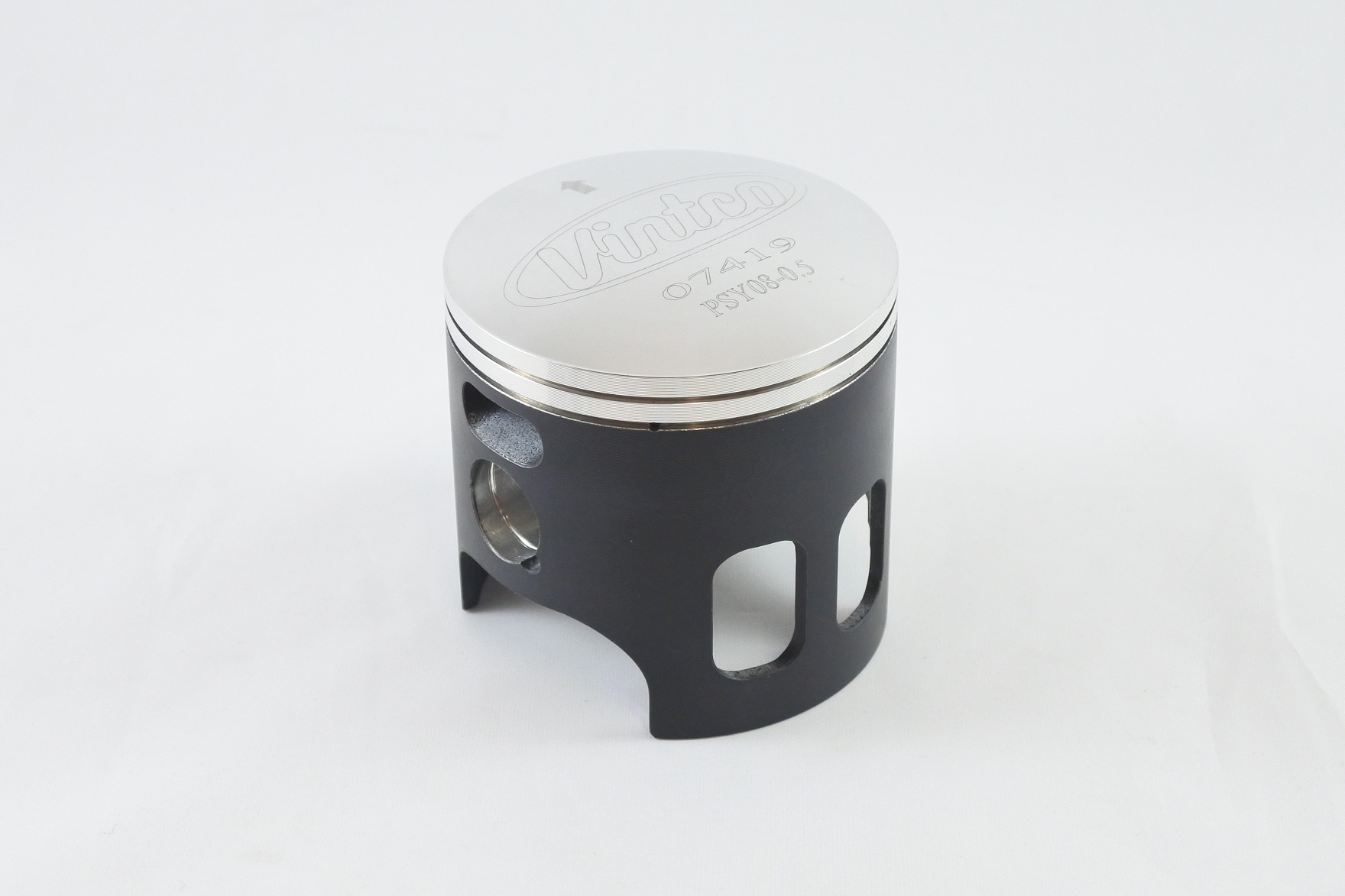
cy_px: 448
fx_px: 1793
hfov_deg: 41.1
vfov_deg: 28.1
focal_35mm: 48
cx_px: 672
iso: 500
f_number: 4.5
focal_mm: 18
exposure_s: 1/125
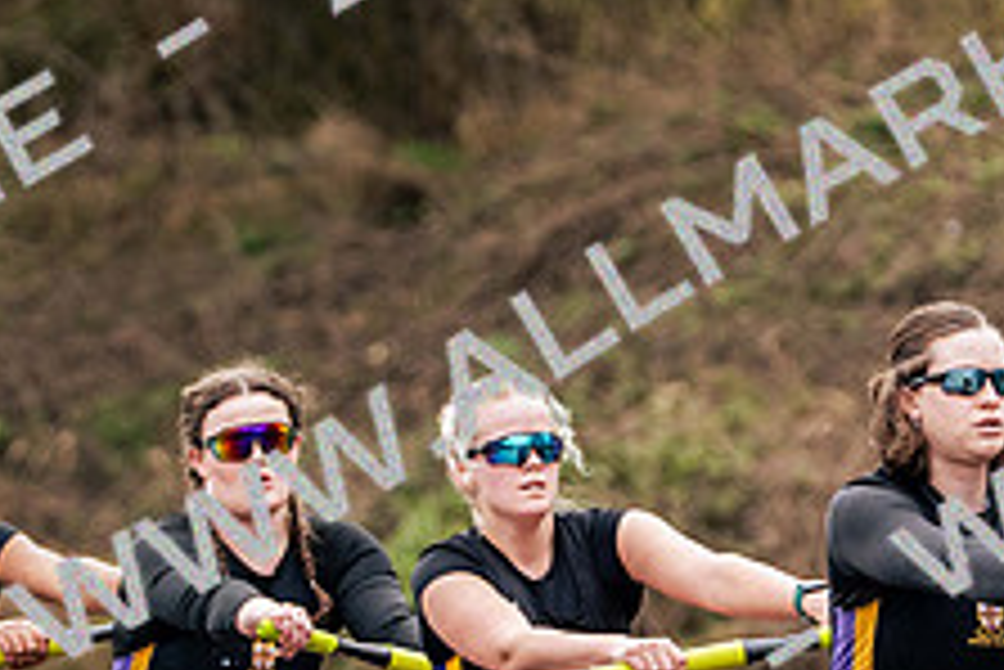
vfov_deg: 1.5
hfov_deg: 2.2
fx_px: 26483
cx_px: 563
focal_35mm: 949
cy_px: 672
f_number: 6.3
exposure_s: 1/2000
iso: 2000
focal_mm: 365
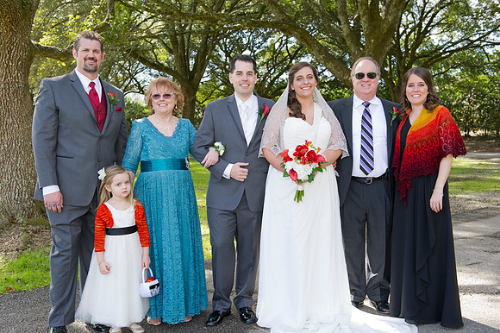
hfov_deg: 48.5
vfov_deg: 33.4
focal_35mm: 40
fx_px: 555
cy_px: 166
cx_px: 250
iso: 320
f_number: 5.6
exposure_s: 1/100
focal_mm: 40
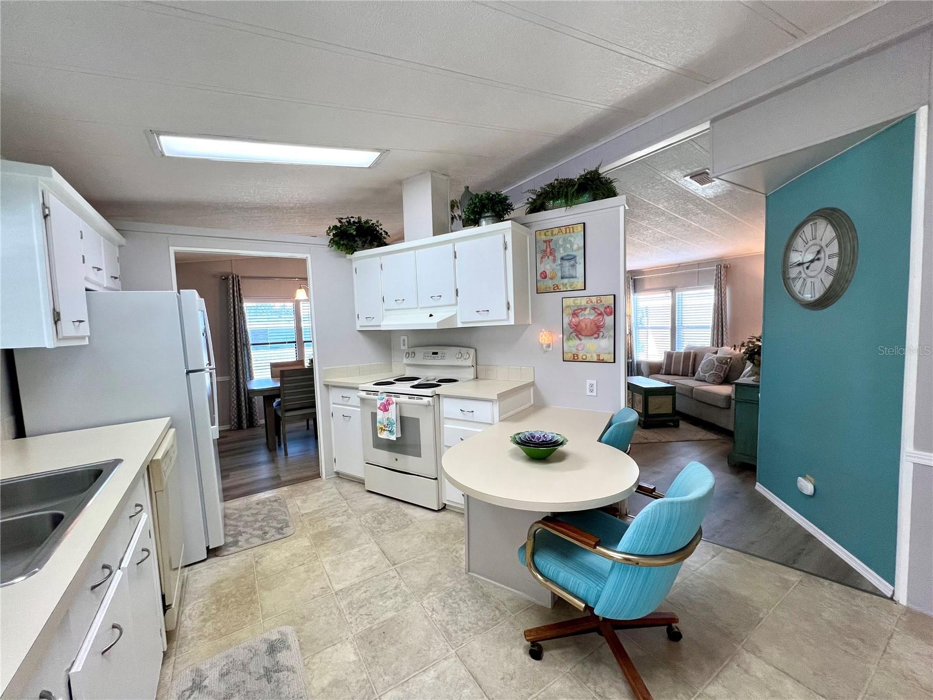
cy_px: 350
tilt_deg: -4.2
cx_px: 466
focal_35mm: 13
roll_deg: +2.3
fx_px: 350
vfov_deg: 89.9
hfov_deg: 106.2
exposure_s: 1/120
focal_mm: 1.57
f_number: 1.8
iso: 125
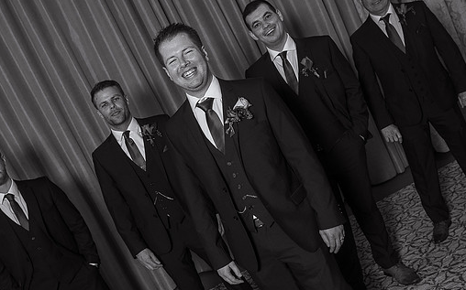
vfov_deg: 31.2
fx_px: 520
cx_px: 241
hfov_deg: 48.2
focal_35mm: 41
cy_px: 152
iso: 500
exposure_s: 1/80
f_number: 4
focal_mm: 24
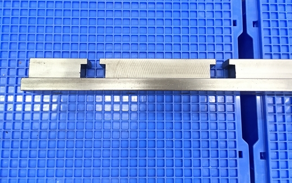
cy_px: 77
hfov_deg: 61.2
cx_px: 146
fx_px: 247
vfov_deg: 40.5
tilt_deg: -83.6
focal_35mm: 31
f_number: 2.2
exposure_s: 1/30
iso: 125
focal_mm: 4.15
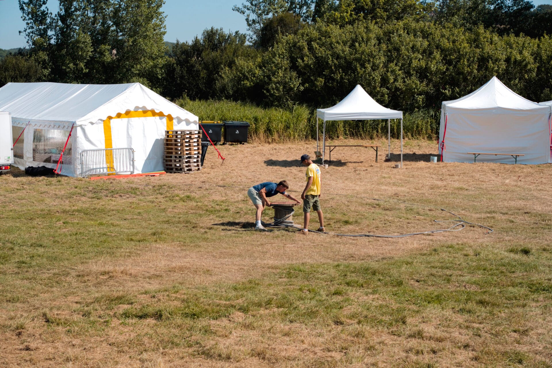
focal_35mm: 70
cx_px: 276
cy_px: 184
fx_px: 1073
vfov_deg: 19.5
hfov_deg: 28.8
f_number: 6.3
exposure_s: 1/250
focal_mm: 70
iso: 50
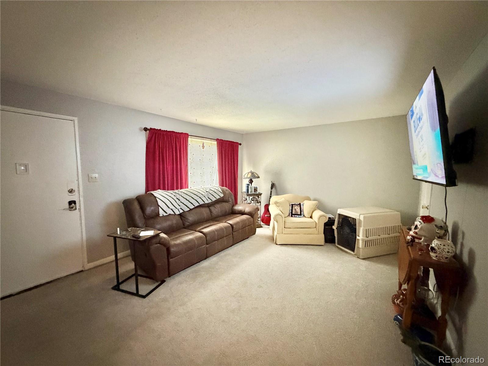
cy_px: 183
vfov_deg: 85.7
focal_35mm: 14
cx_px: 244
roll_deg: -0.1
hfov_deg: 102.1
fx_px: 197
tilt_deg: -2.4
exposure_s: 1/36
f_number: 2.2
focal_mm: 2.22
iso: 1250
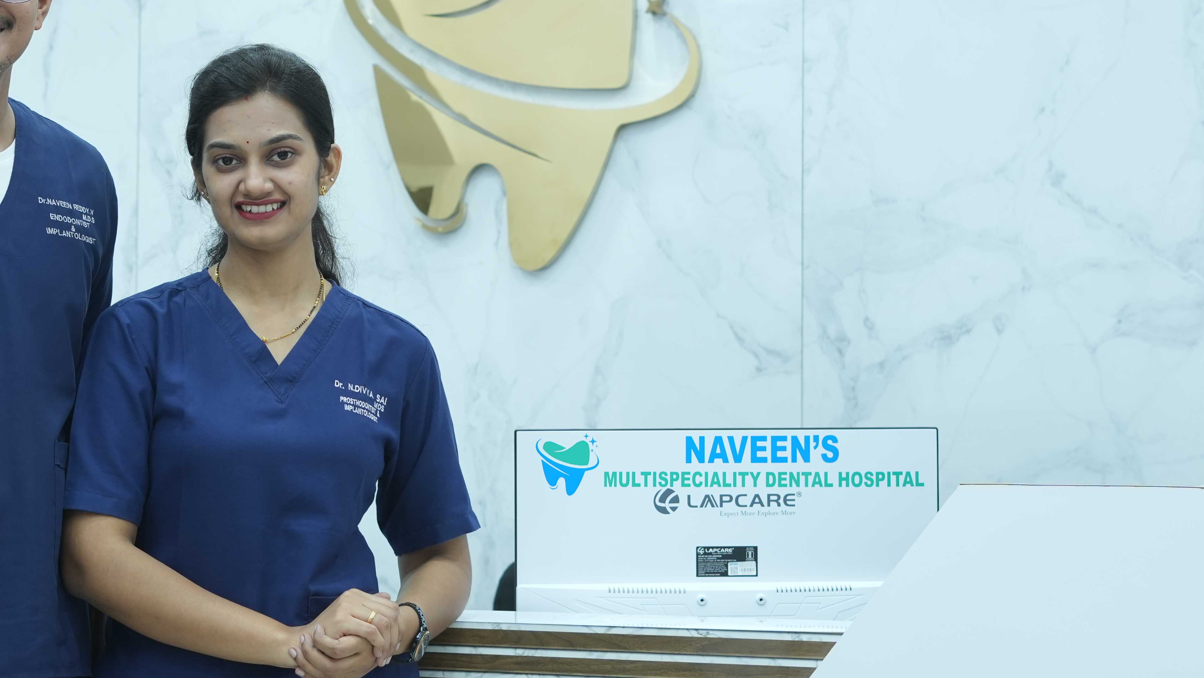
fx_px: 3065
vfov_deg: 12.6
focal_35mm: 96
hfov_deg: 22.2
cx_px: 439
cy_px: 208
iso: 800
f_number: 3.2
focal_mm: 50
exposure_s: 1/100
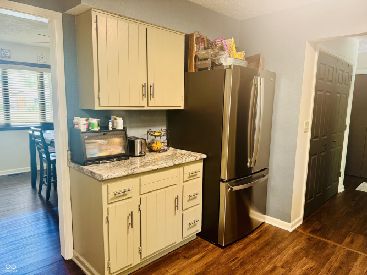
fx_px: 254
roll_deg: -1.6
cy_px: 138
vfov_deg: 56.8
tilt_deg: -7.8
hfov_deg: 71.6
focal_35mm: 24
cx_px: 184
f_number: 1.78
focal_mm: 6.76
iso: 200
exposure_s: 1/60
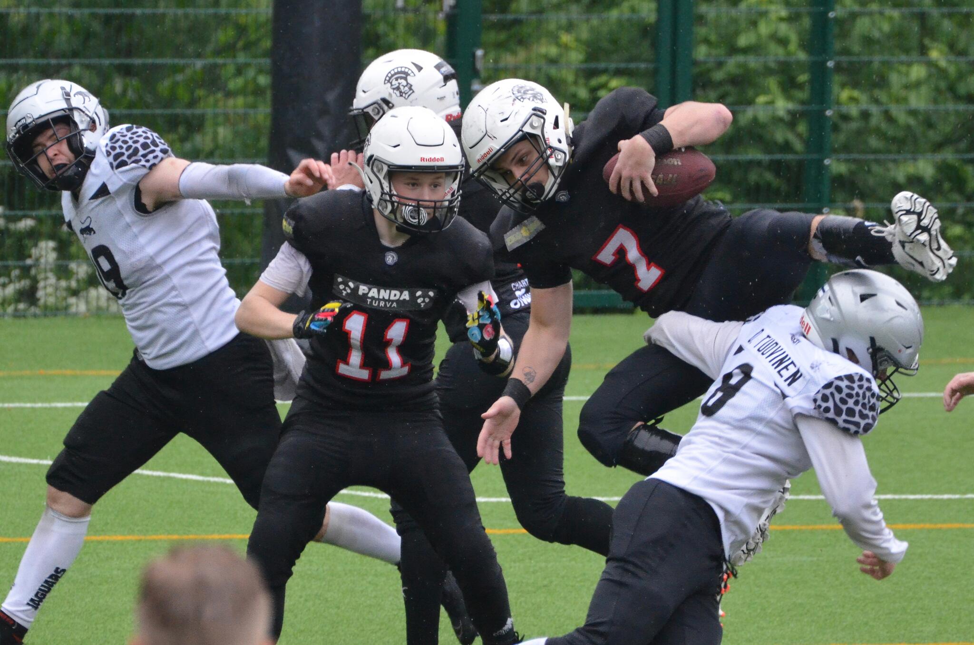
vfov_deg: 3.8
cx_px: 487
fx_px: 9719
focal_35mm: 360
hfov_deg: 5.7
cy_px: 322
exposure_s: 1/1250
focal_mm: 240
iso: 2200
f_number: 5.6
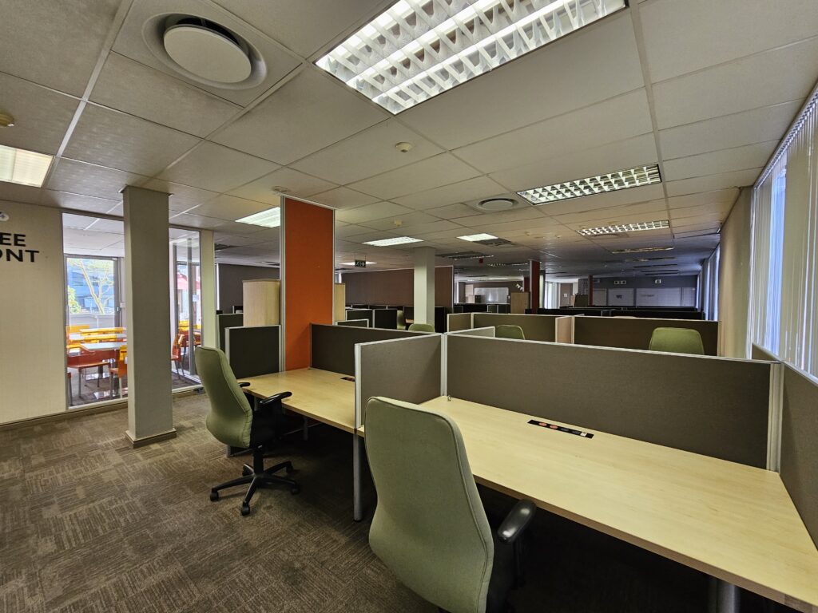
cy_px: 306
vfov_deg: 89.9
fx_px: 307
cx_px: 409
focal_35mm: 13
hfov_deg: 106.2
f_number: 2.2
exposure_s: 1/50
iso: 200
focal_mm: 2.2
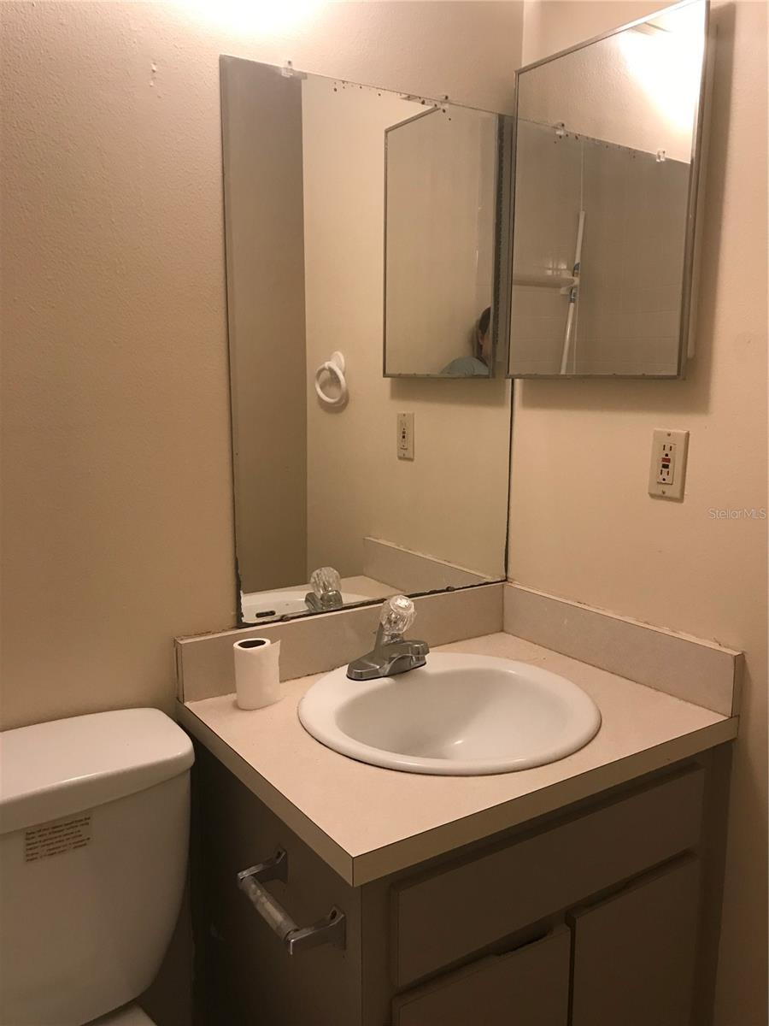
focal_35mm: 28
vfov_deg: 63.4
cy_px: 513
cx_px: 384
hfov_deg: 49.7
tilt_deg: -9.2
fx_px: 829
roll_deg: +0.6
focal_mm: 3.99
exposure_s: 1/15
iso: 40
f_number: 1.8
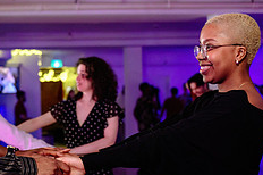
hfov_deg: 24.5
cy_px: 143
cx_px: 61
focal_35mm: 82
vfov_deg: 16.5
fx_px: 598
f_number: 2
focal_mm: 28
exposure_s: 1/200
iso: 2000
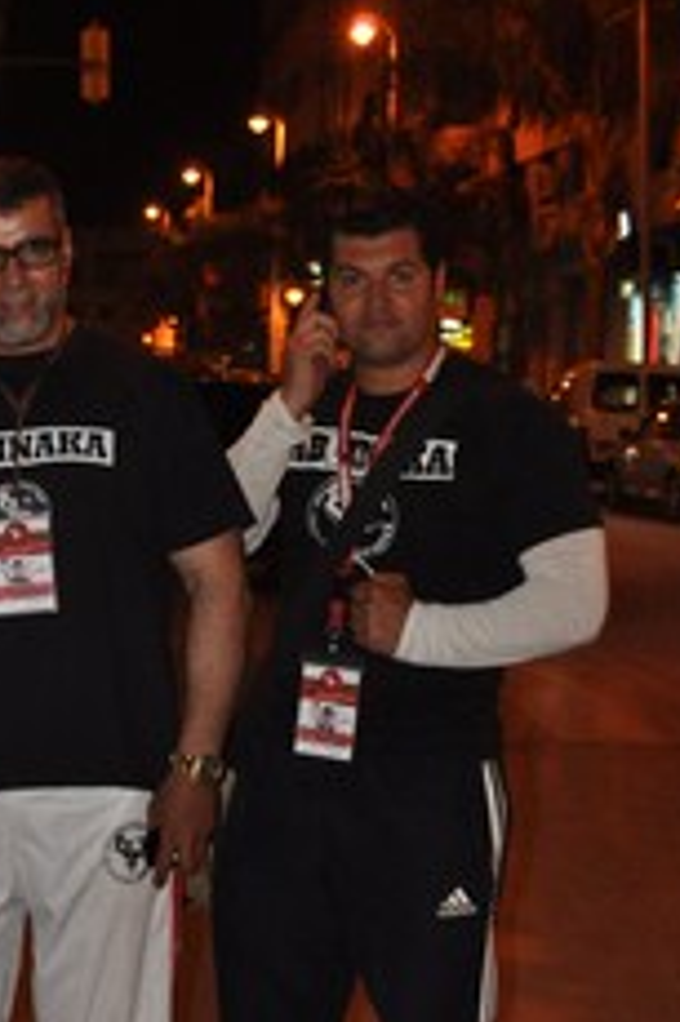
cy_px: 684
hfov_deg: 13.9
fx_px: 2753
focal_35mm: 97
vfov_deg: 21.0
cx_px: -2
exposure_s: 1/60
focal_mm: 31
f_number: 4.2
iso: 800
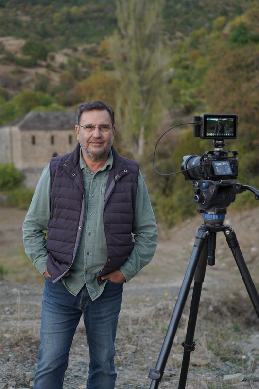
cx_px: 130
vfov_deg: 28.5
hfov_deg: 19.2
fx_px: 766
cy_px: 194
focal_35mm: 71
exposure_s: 1/160
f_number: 4
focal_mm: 71
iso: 800
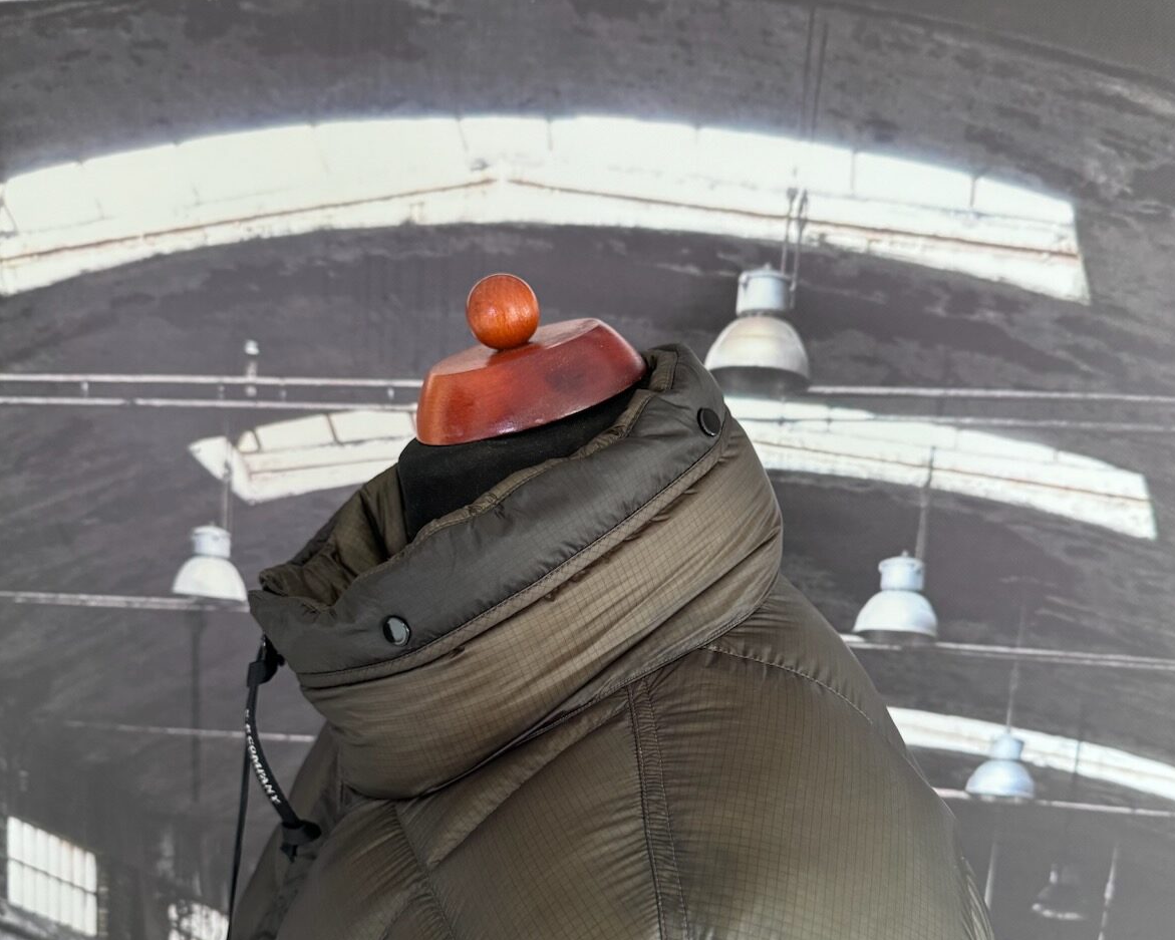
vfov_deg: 45.6
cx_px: 601
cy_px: 558
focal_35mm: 32
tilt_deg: -13.0
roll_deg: -3.8
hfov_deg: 55.7
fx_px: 1113
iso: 320
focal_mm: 6.76
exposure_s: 1/60
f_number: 1.78
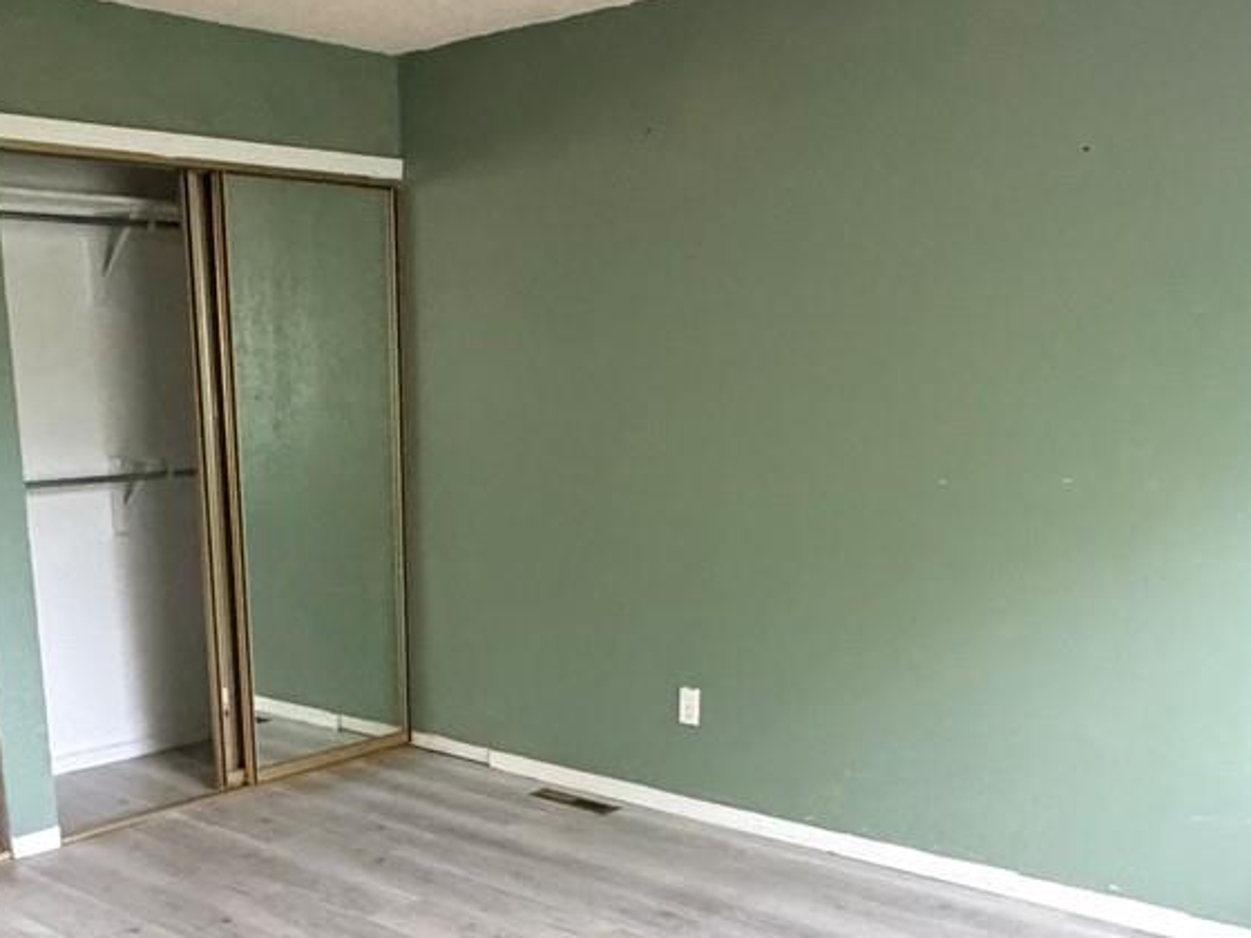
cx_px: 487
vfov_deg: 34.8
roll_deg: +1.0
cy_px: 759
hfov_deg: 46.5
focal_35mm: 40
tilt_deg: -15.9
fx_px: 1446
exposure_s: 1/60
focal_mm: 2.22
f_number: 2.2
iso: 1000
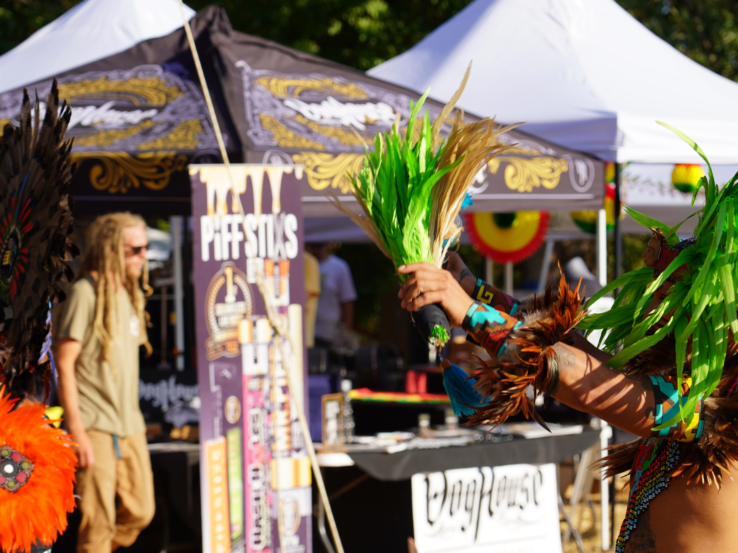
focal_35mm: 134
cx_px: 378
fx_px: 2857
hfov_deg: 14.7
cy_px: 319
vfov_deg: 11.1
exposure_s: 1/320
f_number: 5.6
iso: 100
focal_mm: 105
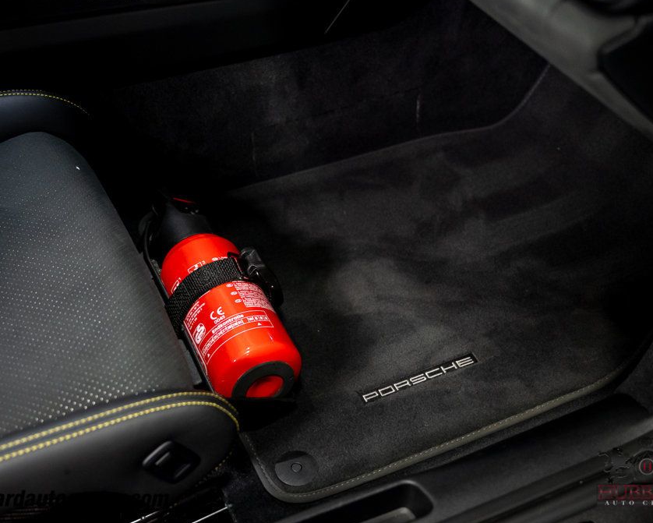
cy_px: 262
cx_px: 324
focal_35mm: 47
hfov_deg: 39.5
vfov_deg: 32.1
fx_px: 909
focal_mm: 41
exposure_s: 1/60
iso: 3200
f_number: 4
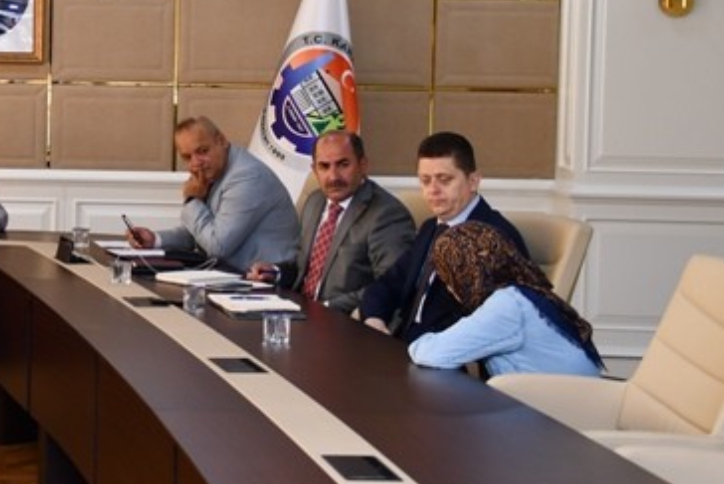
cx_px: -58
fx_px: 2032
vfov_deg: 13.5
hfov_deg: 19.4
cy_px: 105
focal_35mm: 101
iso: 360
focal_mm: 31
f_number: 4
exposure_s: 1/60
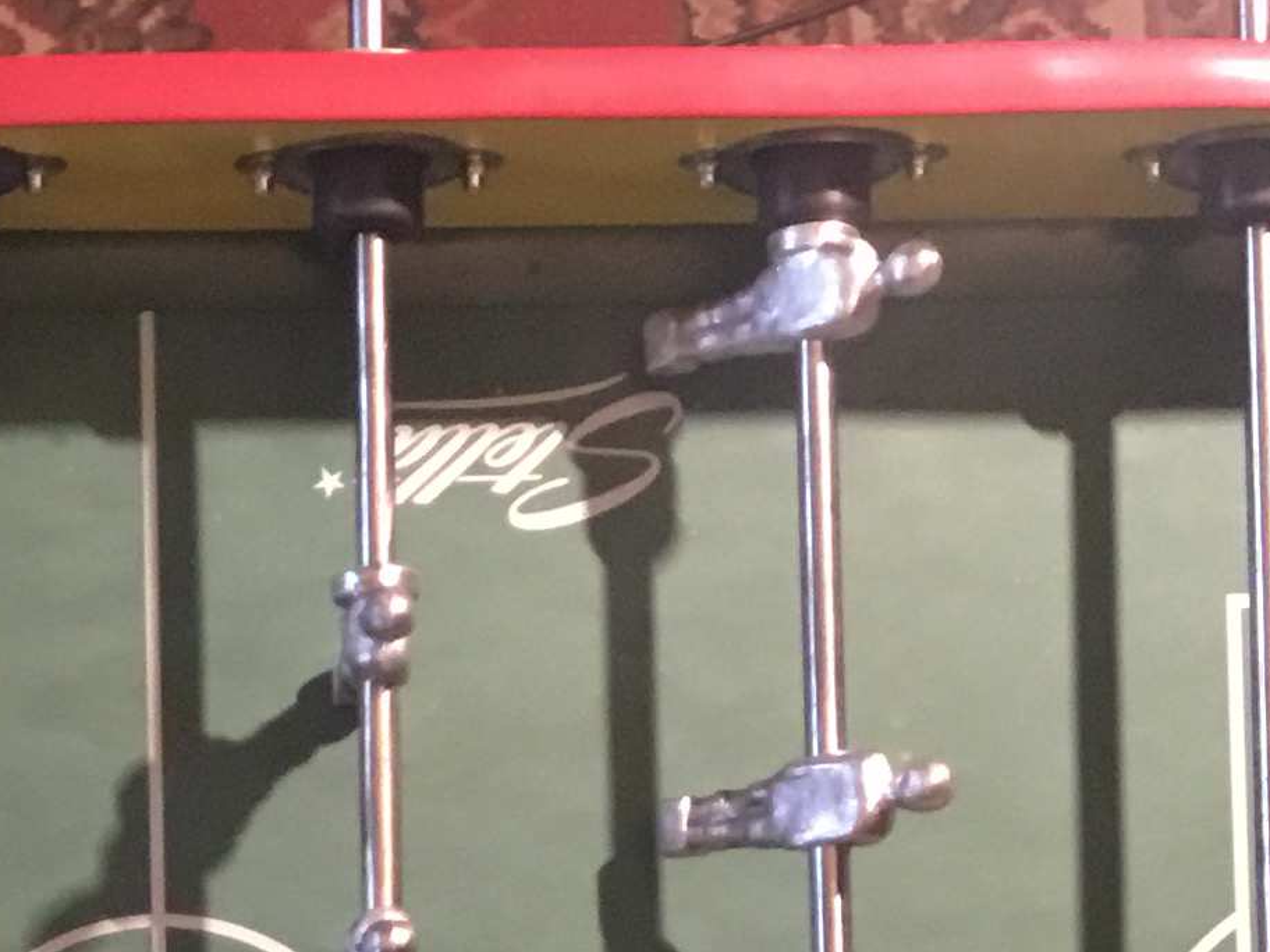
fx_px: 4072
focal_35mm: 111
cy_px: 1143
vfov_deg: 13.0
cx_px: 54
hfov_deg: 17.4
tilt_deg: -86.0
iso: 250
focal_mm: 3.3
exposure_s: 1/33
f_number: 2.4
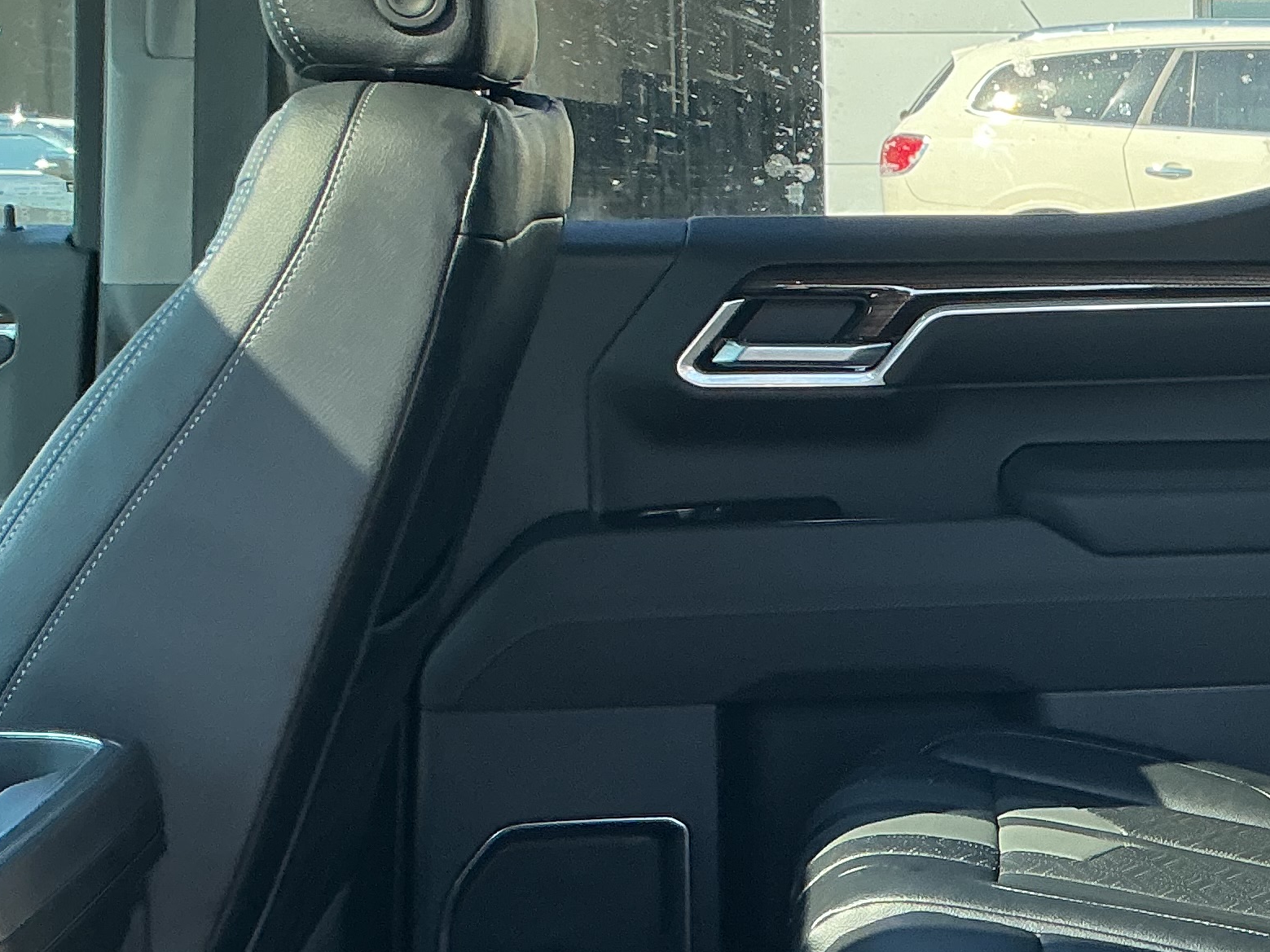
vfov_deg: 19.6
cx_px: 1553
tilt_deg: -2.7
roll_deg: +1.3
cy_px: 395
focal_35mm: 75
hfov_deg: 23.6
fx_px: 2751
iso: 25
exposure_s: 1/161
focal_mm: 3
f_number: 1.8
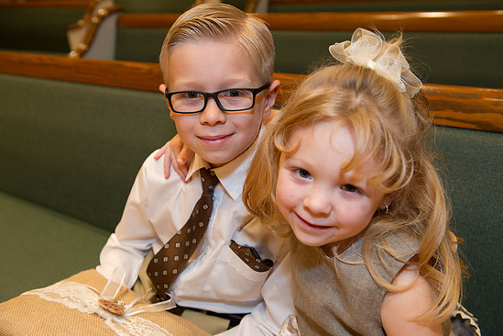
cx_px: 252
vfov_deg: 35.1
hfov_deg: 50.7
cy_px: 173
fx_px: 531
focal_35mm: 38
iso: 1250
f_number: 4
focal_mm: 36
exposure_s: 1/80
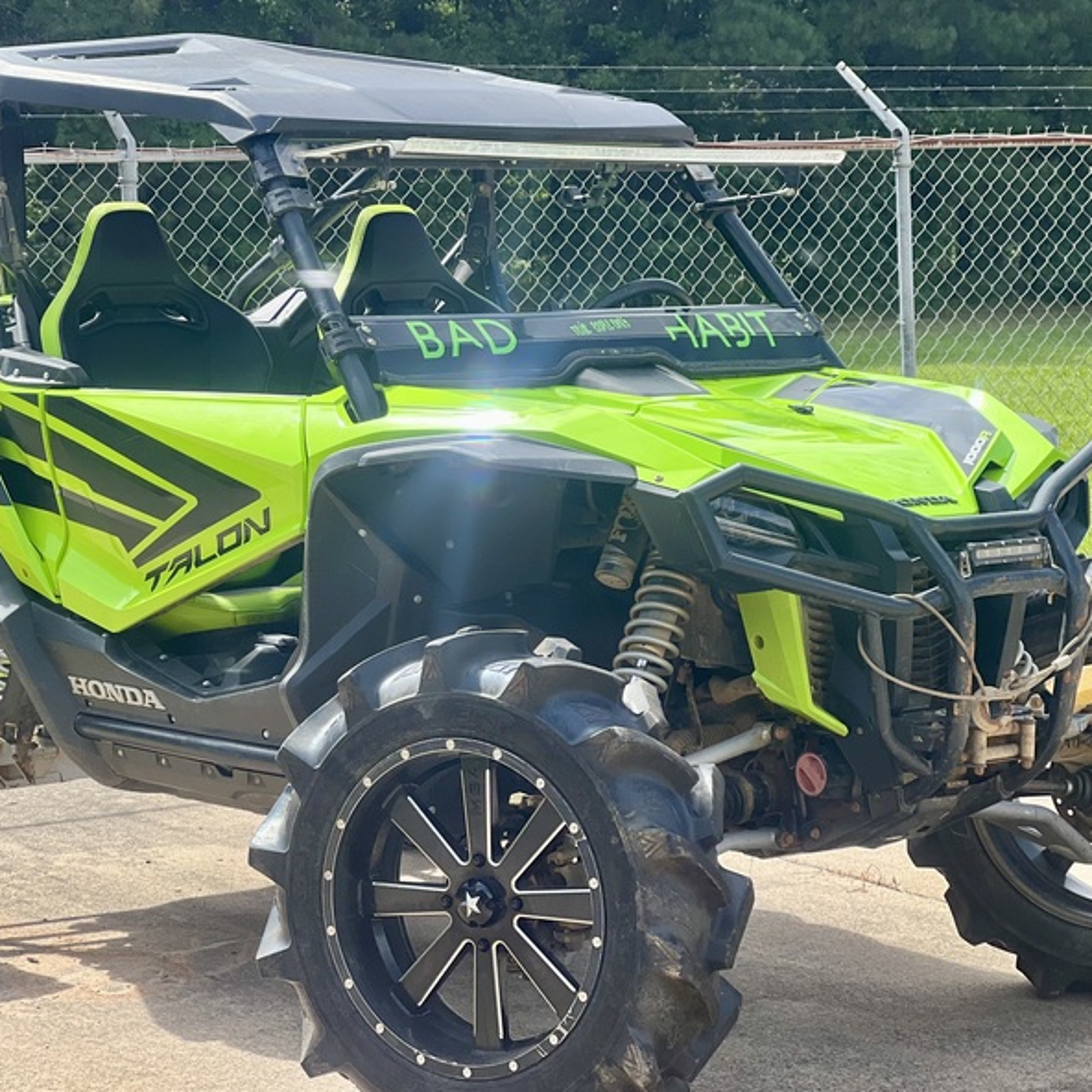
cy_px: 544
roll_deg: +1.0
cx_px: 358
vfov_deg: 18.9
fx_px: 3284
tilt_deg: -3.7
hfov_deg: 18.8
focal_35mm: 92
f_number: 2.8
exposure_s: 1/342
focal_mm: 9
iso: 32
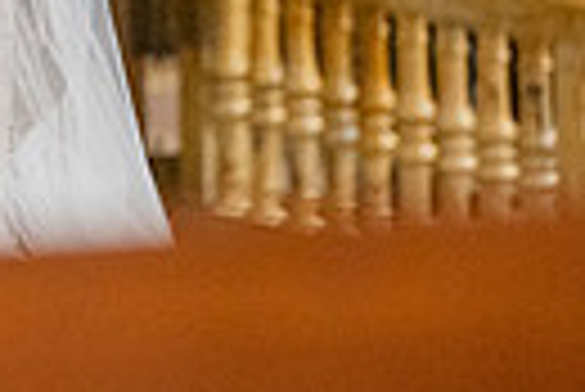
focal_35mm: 419
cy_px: -304
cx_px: -662
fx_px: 6816
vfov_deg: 3.3
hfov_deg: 4.8
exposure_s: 1/200
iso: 2000
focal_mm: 94
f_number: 2.8
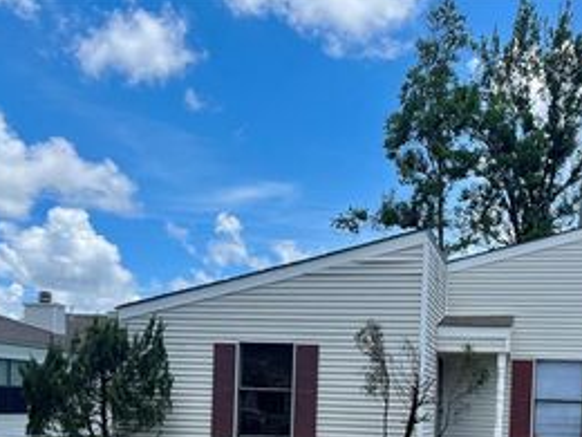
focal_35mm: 50
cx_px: 351
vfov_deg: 27.8
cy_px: 413
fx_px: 841
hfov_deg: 38.0
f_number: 1.6
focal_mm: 5.1
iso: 50
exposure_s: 1/3215
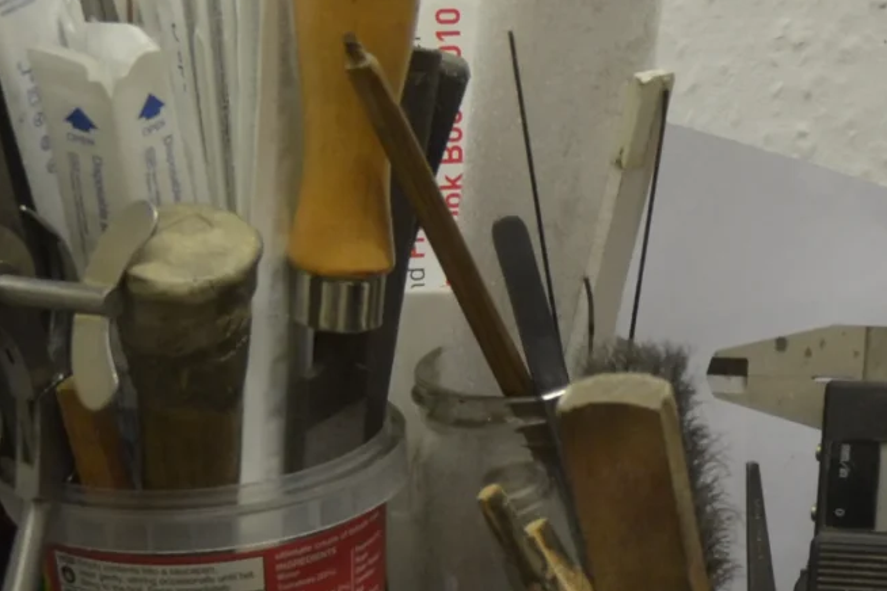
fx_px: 4483
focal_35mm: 182
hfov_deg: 11.1
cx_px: 1012
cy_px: 798
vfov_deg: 7.5
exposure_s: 1/60
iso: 560
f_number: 4
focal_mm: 31
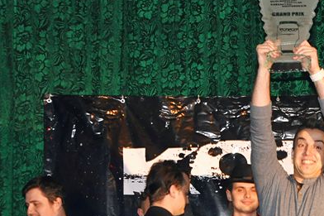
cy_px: 162
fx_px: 1403
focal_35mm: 156
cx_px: 311
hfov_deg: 13.0
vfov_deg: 8.8
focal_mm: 48
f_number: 4.8
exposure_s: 1/60
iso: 1000
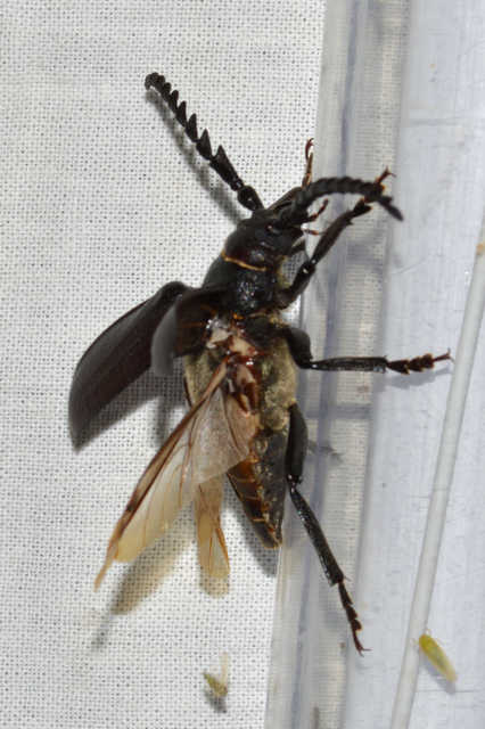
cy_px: 364
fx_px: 3034
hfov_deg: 9.1
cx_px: 242
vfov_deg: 13.7
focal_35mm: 150
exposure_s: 1/200
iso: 100
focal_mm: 100
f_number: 20
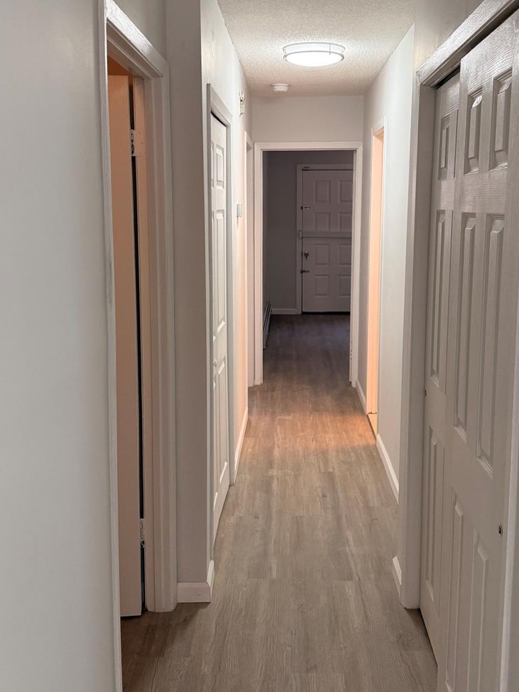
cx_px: 291
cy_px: 304
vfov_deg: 52.5
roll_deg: -2.2
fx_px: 700
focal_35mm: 35
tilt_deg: -9.9
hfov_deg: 40.6
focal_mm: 6.76
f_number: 1.78
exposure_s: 1/155
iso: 200
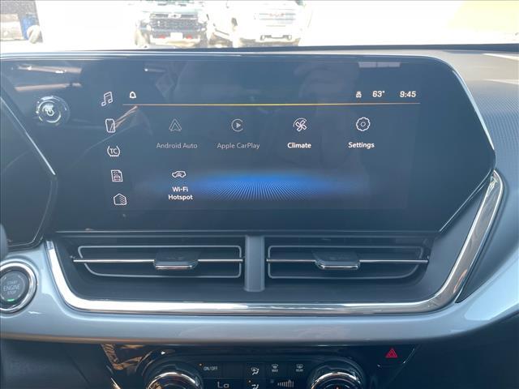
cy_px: 194
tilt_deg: -25.2
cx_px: 260
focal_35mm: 26
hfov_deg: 67.3
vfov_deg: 53.1
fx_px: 390
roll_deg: +0.0
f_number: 1.6
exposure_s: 1/78
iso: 125
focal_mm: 4.2
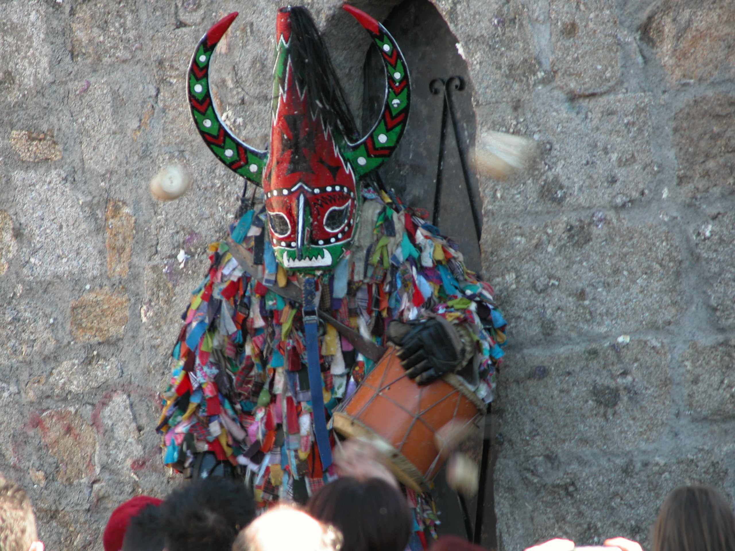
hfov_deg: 7.1
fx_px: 5945
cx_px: 368
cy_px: 276
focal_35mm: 280
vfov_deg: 5.3
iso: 100
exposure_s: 1/60.3
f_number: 4.2
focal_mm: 71.2
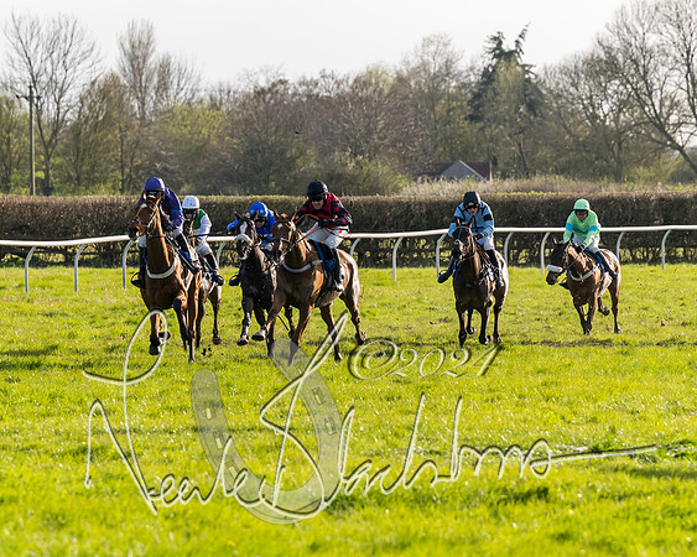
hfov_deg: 5.8
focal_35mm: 336
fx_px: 6930
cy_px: 269
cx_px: 291
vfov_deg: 4.6
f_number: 4
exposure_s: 1/1600
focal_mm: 140
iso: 400
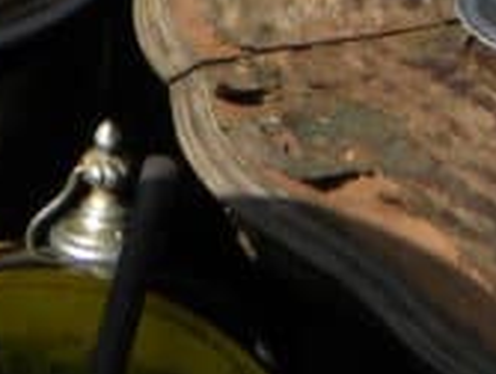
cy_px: -695
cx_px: -45
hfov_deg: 12.2
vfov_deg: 8.2
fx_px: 2283
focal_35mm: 159
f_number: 5.6
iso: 64
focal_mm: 4.6
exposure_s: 1/272
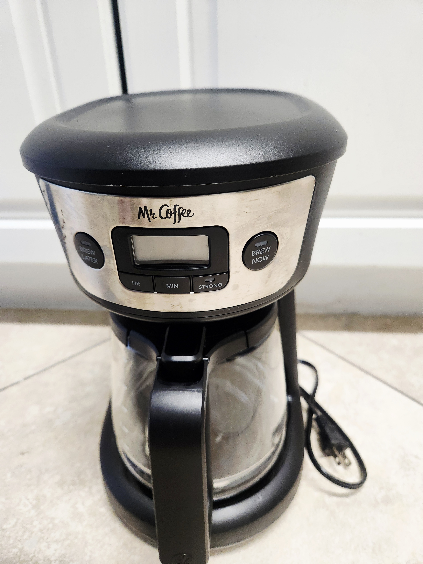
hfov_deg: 58.9
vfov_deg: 73.9
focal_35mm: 23
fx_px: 375
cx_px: 212
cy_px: 282
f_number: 1.8
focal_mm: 5.4
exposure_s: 1/120
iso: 640
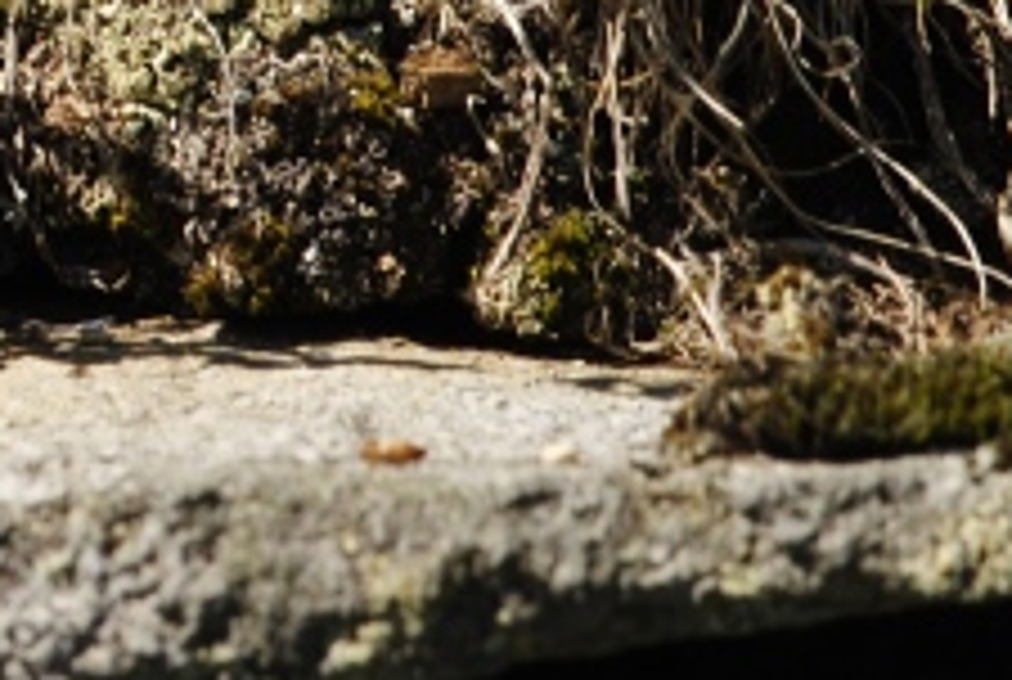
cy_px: -504
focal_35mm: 454
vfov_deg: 3.0
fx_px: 12781
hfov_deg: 4.5
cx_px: -558
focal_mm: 85
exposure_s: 1/125
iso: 100
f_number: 9
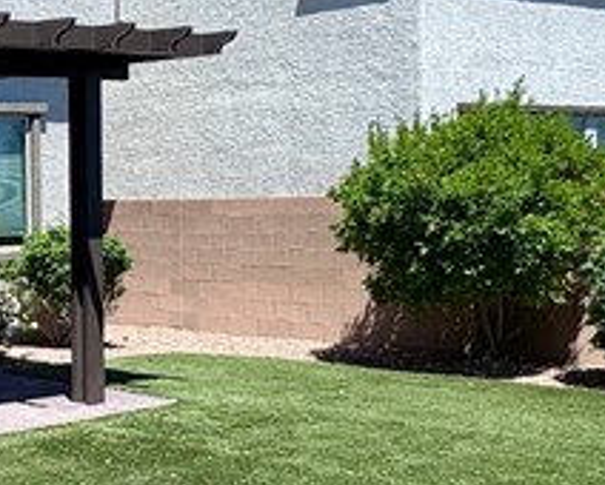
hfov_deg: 23.4
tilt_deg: -3.6
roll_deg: +0.9
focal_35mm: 66
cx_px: -288
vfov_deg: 23.2
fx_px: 1183
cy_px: 260
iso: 50
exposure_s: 1/2028
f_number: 2.2
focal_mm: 2.22
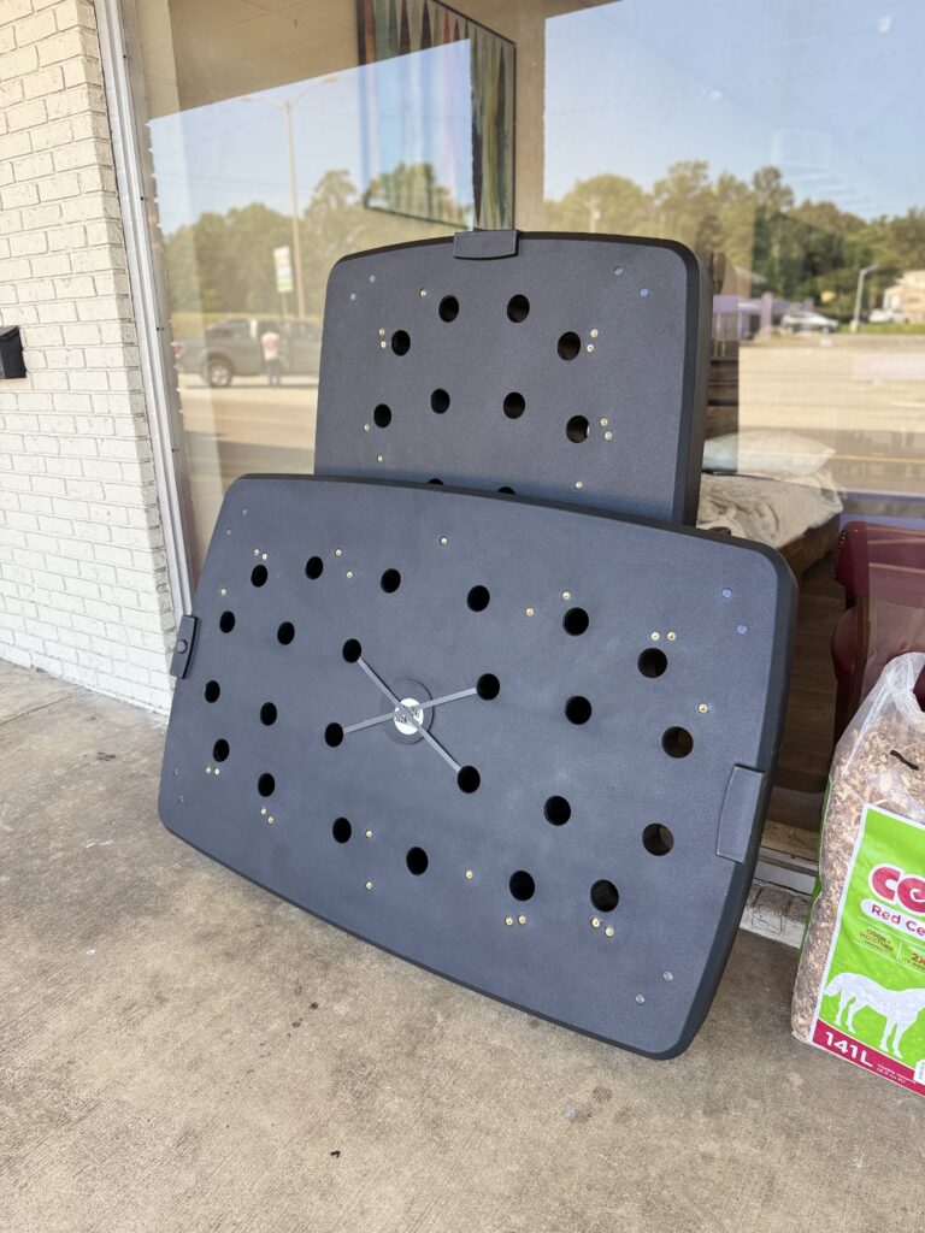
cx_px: 462
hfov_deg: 56.8
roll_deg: +1.5
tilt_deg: -17.2
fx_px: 855
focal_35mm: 24
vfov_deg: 71.6
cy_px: 616
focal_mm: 6.76
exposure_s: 1/231
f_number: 1.78
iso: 64
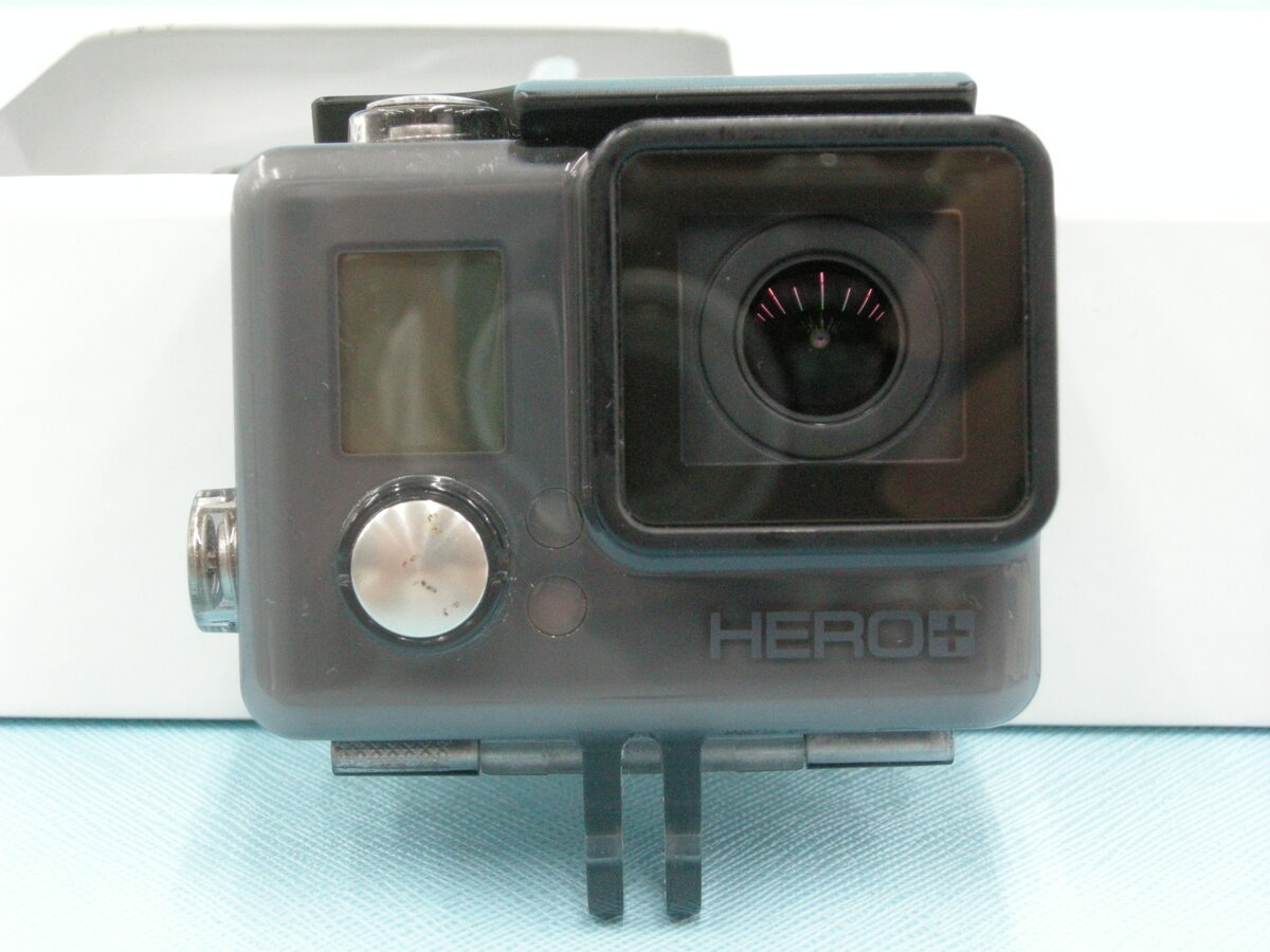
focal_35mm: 75
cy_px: 476
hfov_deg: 26.0
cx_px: 635
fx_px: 2752
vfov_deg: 19.6
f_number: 4.3
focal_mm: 15.7
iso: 400
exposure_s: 1/57
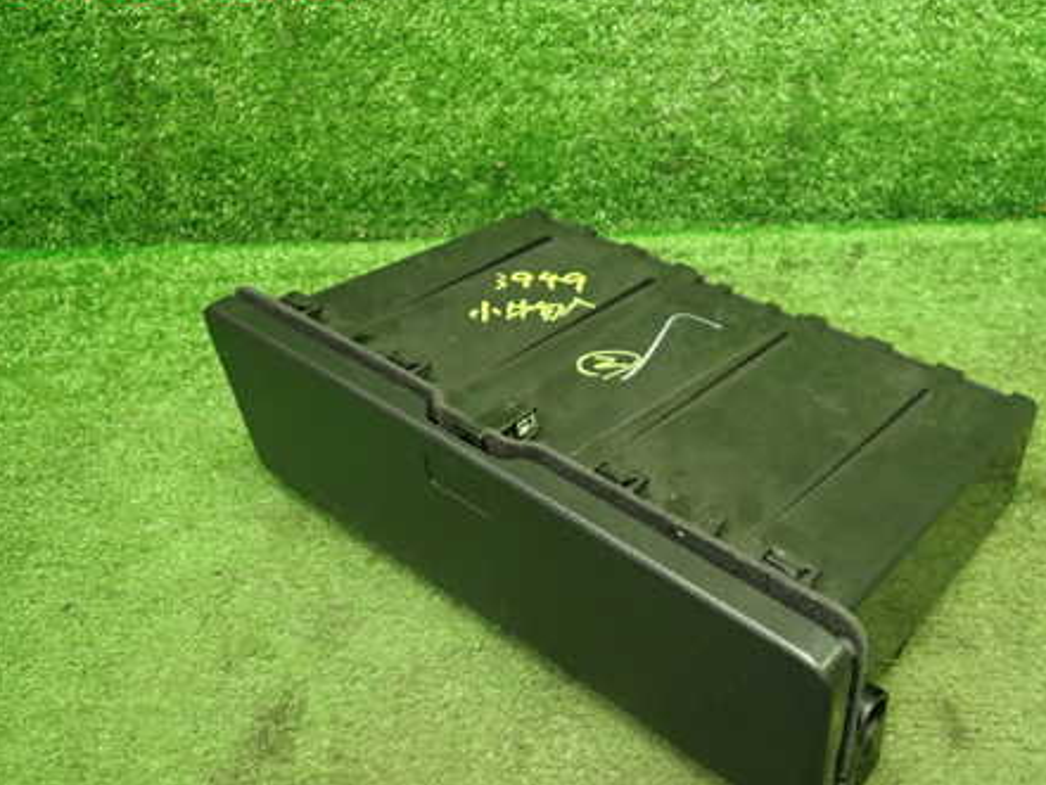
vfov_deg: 41.5
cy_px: 486
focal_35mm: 34
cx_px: 624
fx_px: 1028
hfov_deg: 53.6
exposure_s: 1/30
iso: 320
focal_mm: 4.5
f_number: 2
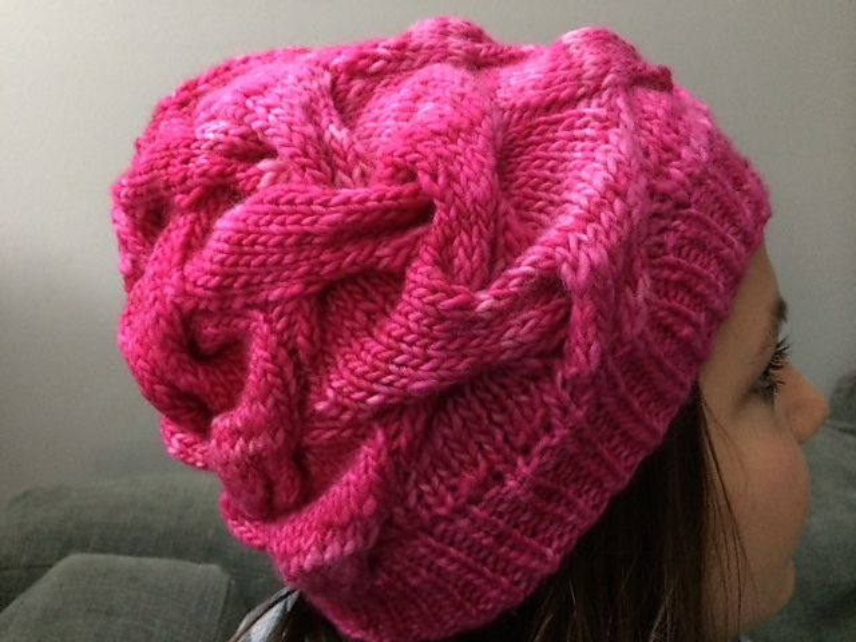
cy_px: 321
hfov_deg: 60.0
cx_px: 428
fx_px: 742
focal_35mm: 30
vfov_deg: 46.8
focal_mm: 4.12
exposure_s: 1/15
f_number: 2.2
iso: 400
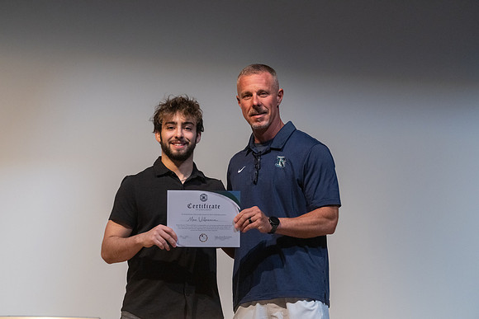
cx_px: 240
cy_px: 160
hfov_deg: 11.7
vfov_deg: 7.8
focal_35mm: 176
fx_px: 2342
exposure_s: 1/320
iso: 5000
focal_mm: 176
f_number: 4
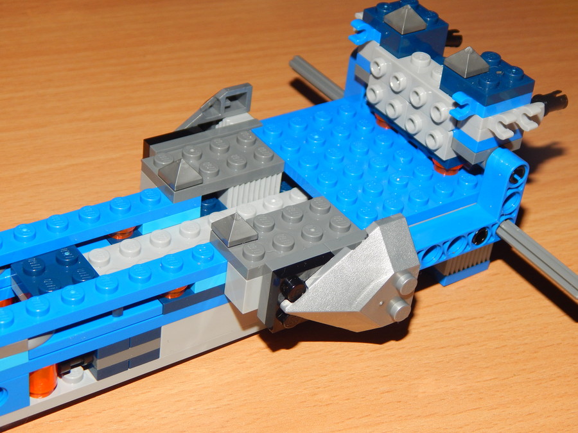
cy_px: 216
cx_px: 289
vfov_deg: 21.3
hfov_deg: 28.2
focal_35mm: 69
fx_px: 1152
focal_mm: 12.3
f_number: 8.2
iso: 200
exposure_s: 1/30
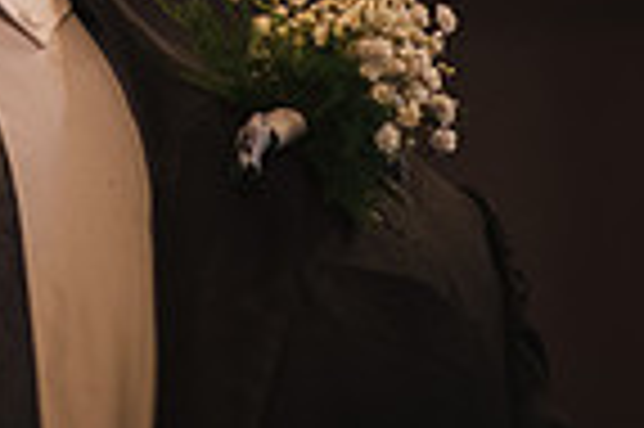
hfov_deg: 5.9
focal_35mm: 345
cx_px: -207
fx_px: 6165
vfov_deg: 3.9
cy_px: -410
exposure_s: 1/200
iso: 1600
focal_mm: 85
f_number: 2
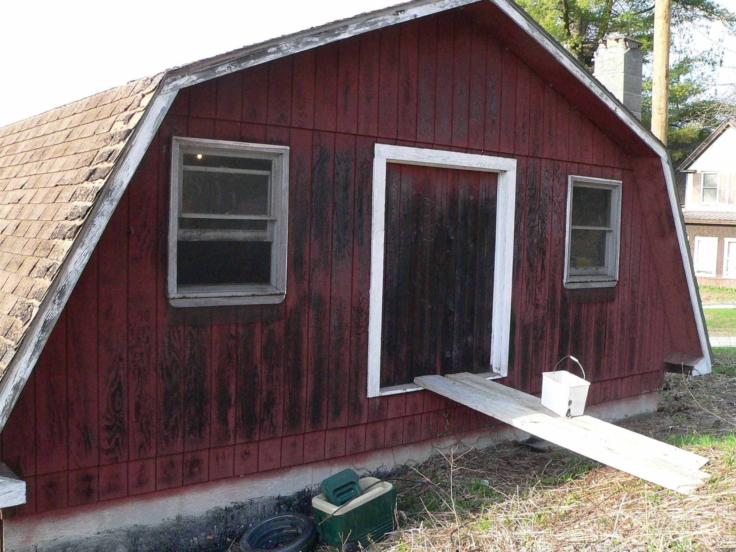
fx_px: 765
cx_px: 368
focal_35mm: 36
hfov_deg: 51.4
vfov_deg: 39.7
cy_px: 276
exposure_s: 1/500
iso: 400
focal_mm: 6
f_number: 4.6
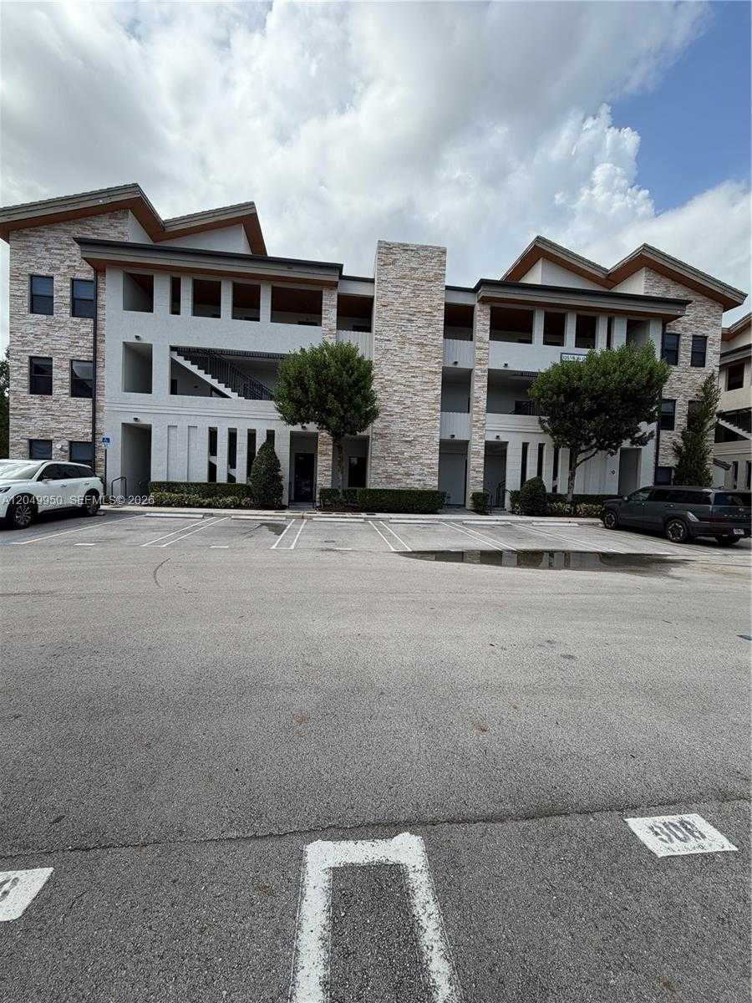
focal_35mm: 14
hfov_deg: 85.7
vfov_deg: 102.1
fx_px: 406
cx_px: 376
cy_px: 502
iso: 25
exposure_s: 1/888
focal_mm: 2.22
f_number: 2.2
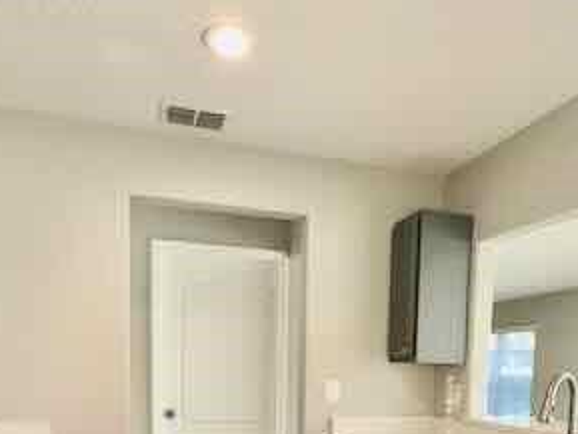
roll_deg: -1.2
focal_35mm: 31
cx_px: 306
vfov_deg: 40.9
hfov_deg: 58.3
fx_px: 518
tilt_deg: -5.6
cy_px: 414
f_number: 2.2
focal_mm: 2.22
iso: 200
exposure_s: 1/120
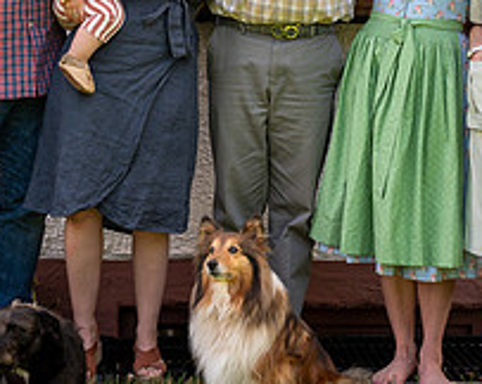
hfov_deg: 21.3
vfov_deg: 16.9
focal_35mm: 90
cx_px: 237
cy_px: 76
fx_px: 1283
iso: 250
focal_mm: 33.5
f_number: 8
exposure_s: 1/200
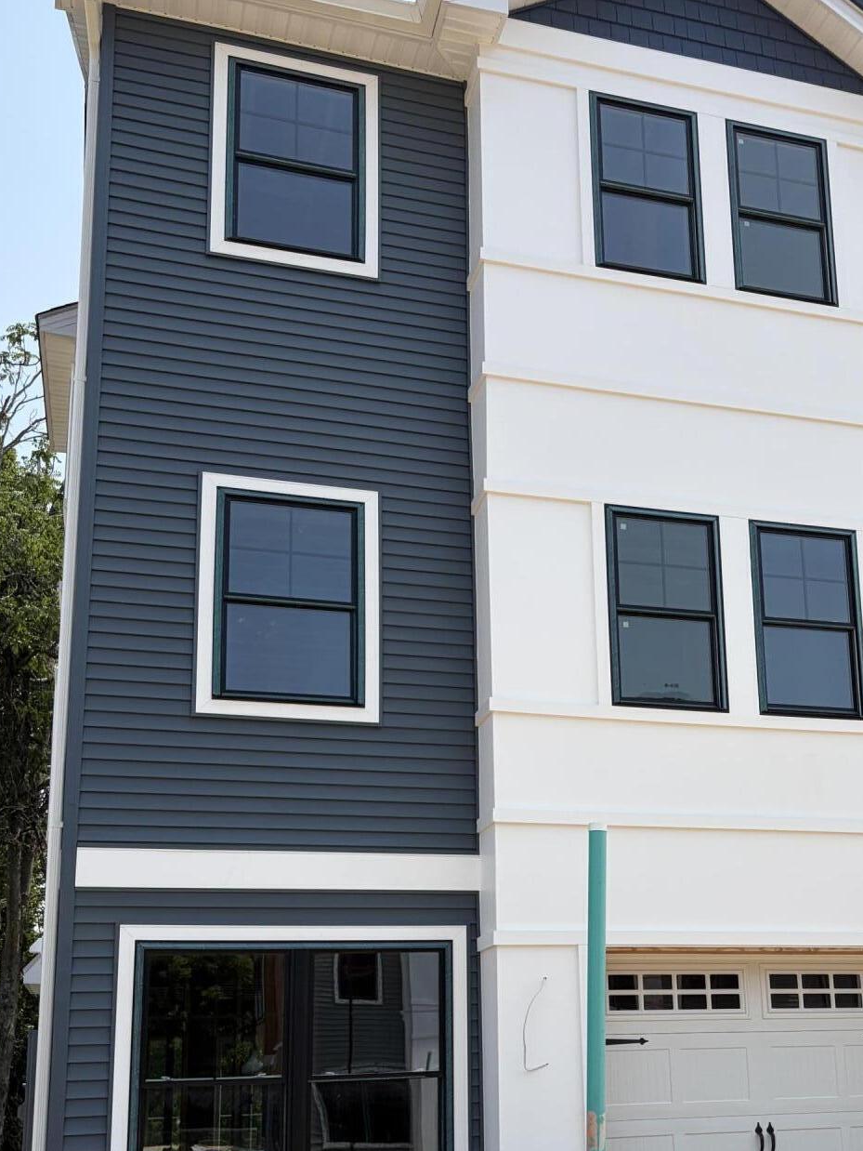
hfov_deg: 33.9
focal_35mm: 42
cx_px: 610
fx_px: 1396
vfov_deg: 44.2
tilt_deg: +13.6
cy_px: 765
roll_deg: +2.2
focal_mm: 5.96
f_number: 1.6
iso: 50
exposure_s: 1/3623
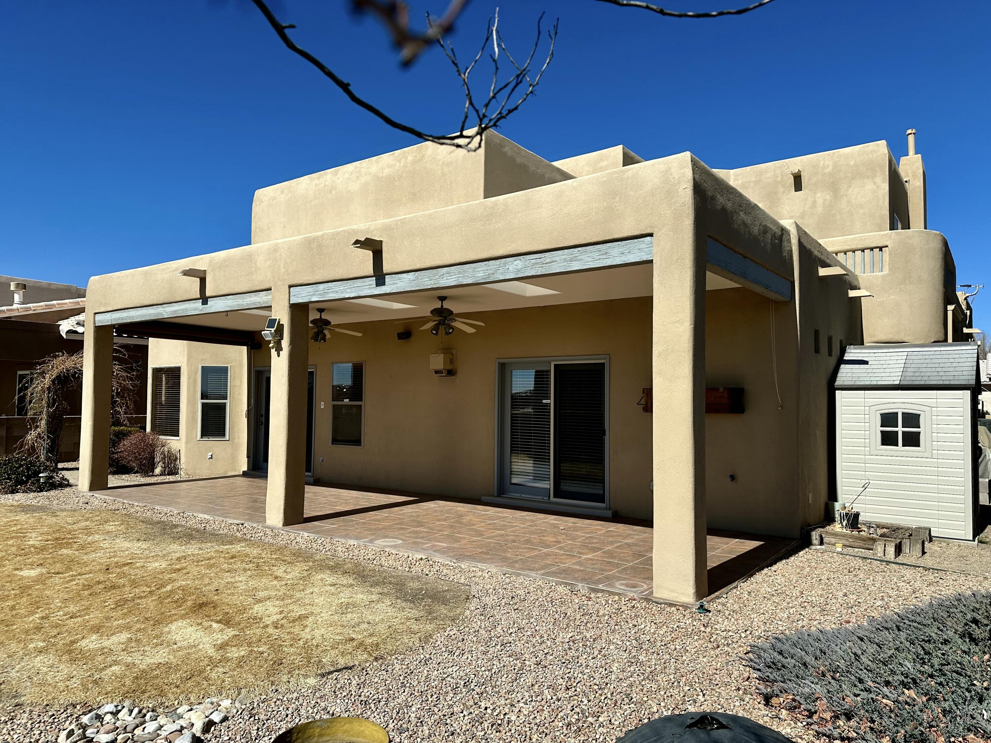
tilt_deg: +2.1
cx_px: 496
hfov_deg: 71.6
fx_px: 687
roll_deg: -1.0
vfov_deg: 56.8
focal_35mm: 24
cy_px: 372
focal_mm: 6.86
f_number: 1.78
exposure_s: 1/6211
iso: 80
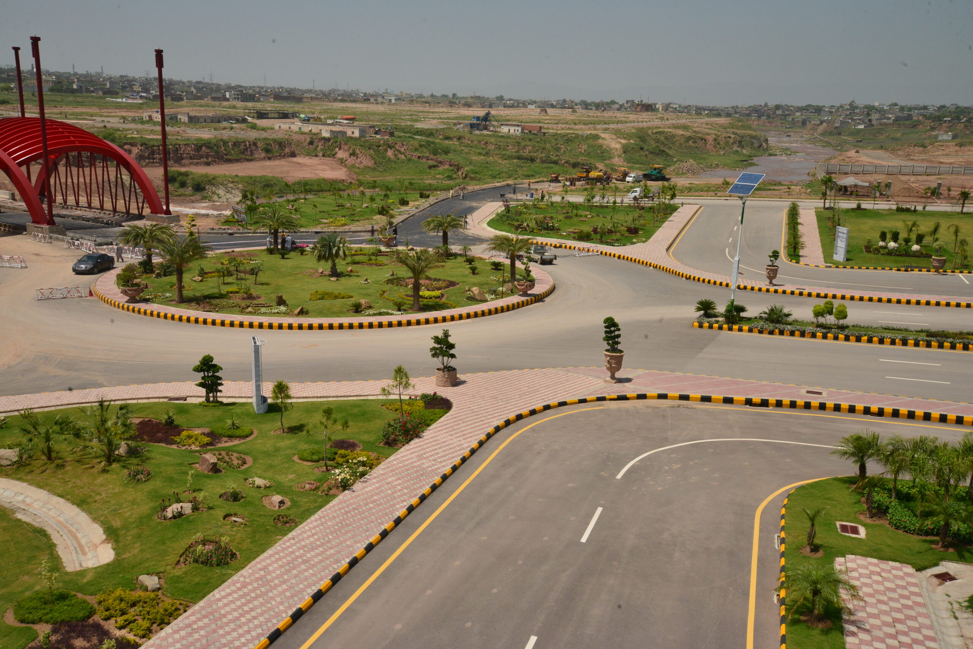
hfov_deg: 55.8
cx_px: 486
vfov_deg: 38.9
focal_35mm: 34
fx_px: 919
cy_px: 324
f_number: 16
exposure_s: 1/1000
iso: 800
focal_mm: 34
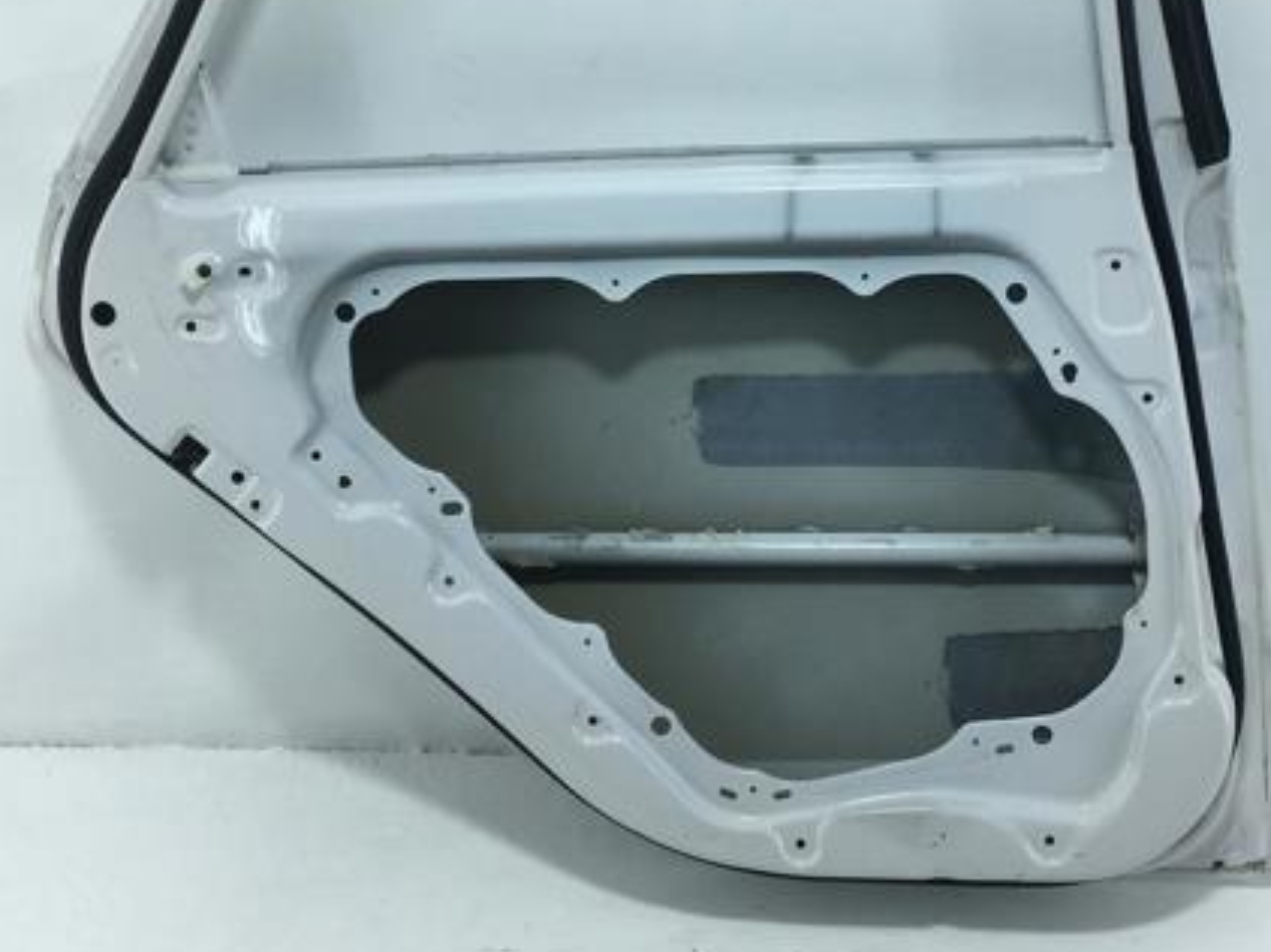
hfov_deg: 42.8
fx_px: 1615
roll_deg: +0.3
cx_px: 741
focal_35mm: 44
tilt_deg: -23.8
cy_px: 295
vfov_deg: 32.5
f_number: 2.2
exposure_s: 1/336
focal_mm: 4.15
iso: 25
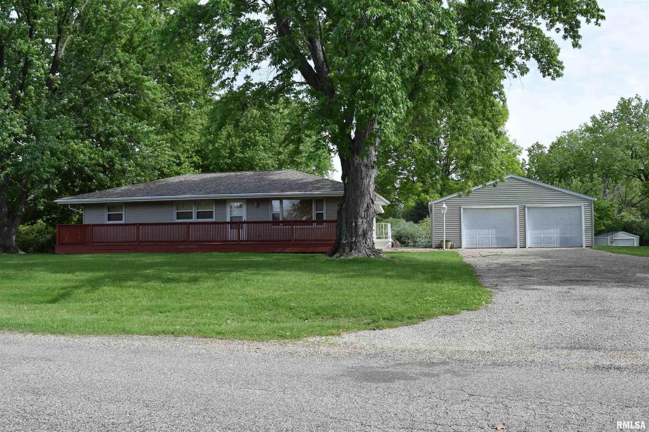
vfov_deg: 40.0
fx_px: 595
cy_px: 216
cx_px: 324
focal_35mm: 33
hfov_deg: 57.2
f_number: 9
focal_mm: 22
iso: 200
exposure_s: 1/320
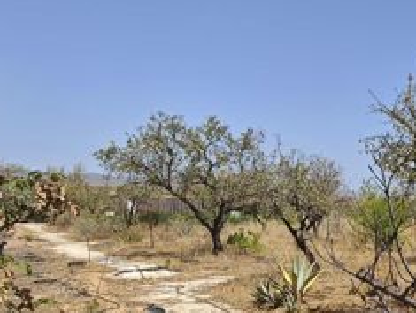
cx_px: 525
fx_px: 506
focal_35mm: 42
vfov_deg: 33.3
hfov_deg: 33.9
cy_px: 258
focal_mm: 2.16
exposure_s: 1/505
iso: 50
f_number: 2.2
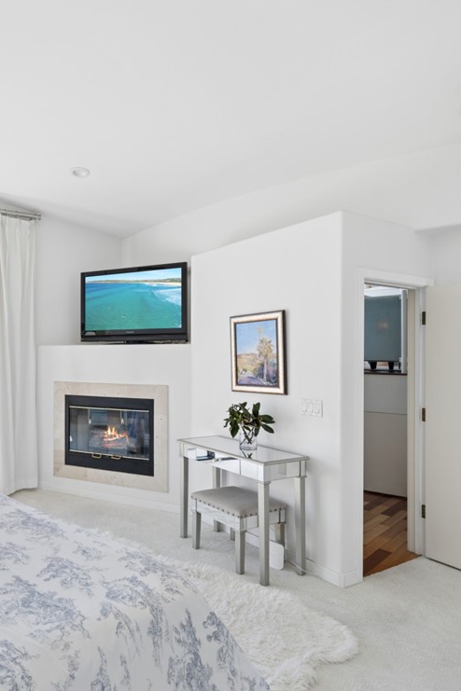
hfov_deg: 50.6
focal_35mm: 23
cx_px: 71
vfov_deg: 76.1
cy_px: 354
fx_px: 442
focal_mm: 20
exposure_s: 1/120
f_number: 7.1
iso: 200
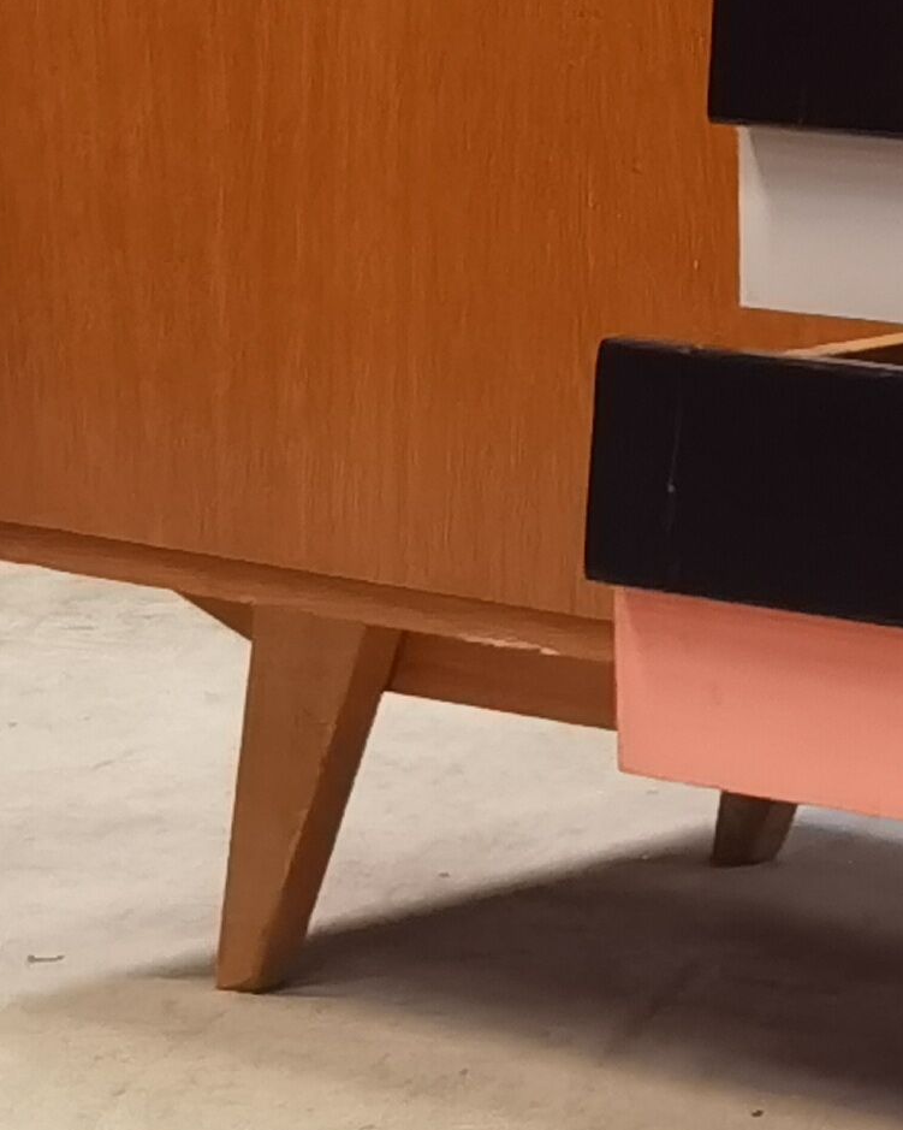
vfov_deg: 11.6
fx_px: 5546
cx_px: 1578
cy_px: 205
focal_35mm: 166
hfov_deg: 8.9
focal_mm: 6.71
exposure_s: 1/33.3
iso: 640
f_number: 1.9
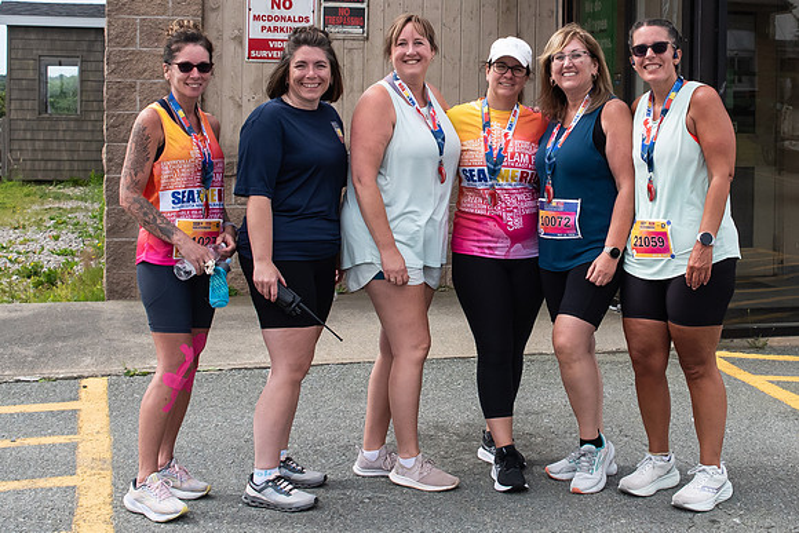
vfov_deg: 20.2
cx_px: 536
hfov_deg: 29.8
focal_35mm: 67
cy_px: 142
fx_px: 1488
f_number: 4
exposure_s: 1/4000
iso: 800
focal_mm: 31
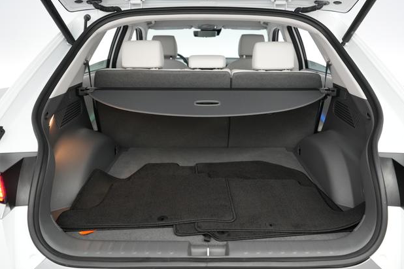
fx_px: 325
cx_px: 209
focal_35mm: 29
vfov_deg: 44.9
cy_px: 137
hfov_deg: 63.7
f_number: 2.8
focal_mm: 28
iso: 3200
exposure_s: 1/160
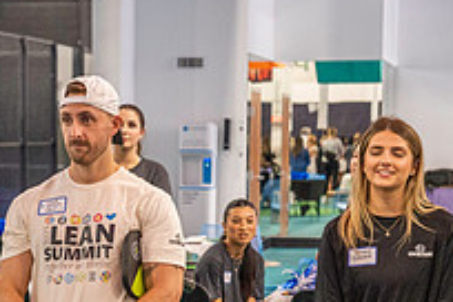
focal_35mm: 159
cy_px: 345
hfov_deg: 12.9
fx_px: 2001
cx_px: 95
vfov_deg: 8.6
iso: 5000
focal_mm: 56
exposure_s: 1/200
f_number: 4.5
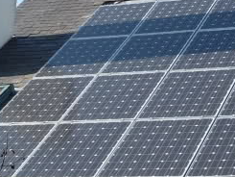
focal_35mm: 133
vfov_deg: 11.1
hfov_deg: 14.8
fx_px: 903
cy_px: 126
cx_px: 171
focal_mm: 5.3
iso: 100
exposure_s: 1/500
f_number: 3.5
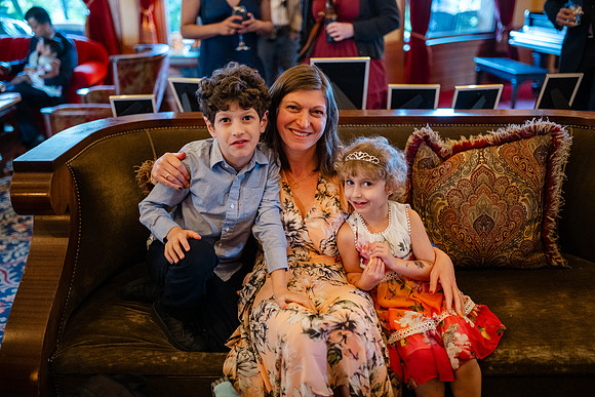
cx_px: 298
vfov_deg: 37.9
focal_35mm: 35
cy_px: 198
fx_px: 579
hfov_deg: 54.4
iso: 1400
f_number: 1.4
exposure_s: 1/125
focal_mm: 35
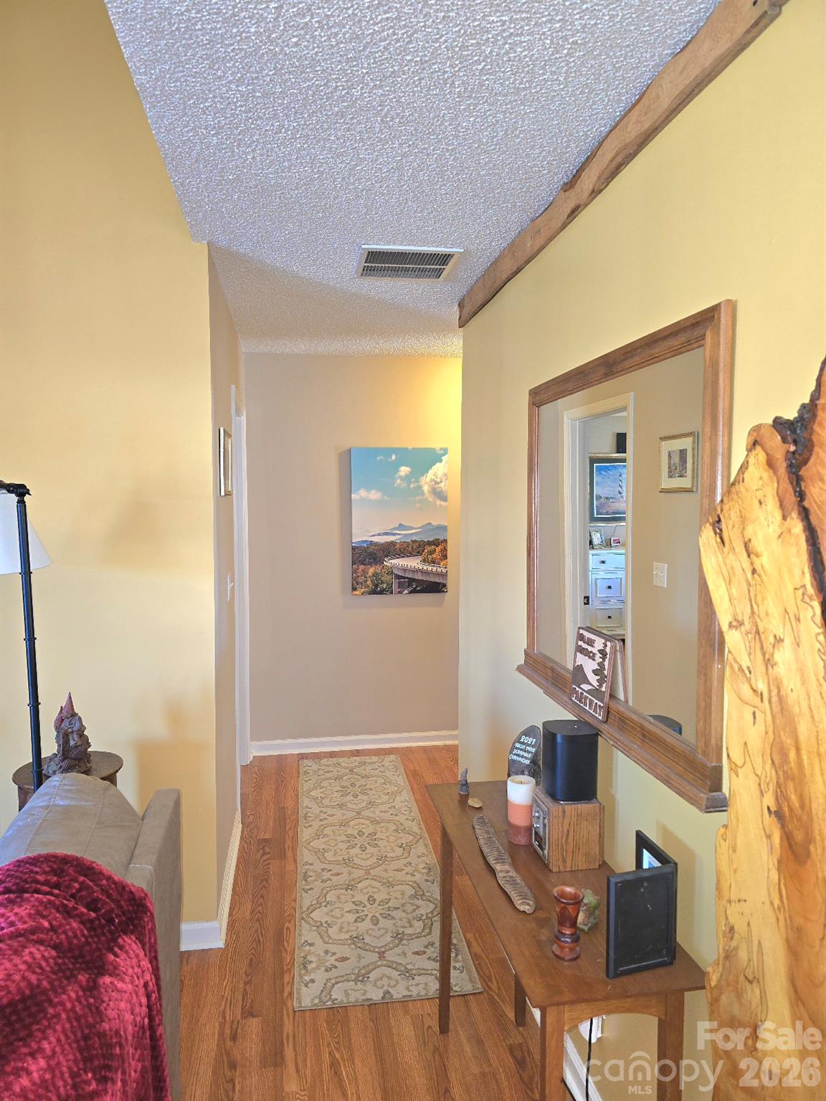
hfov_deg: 58.9
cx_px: 413
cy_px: 550
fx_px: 732
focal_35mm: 23
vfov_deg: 73.9
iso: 125
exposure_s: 1/24
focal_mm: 6.3
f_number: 1.7
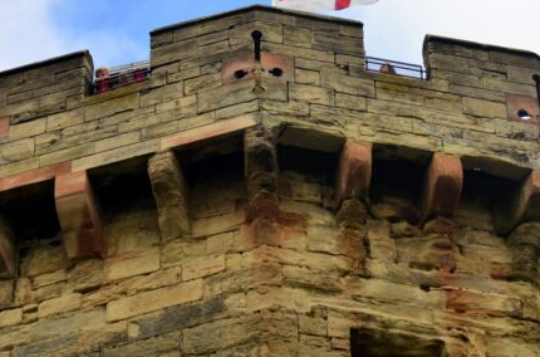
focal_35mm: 201
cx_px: 328
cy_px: 133
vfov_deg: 6.8
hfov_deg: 10.3
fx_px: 3006
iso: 200
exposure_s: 1/800
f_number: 5.3
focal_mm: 90
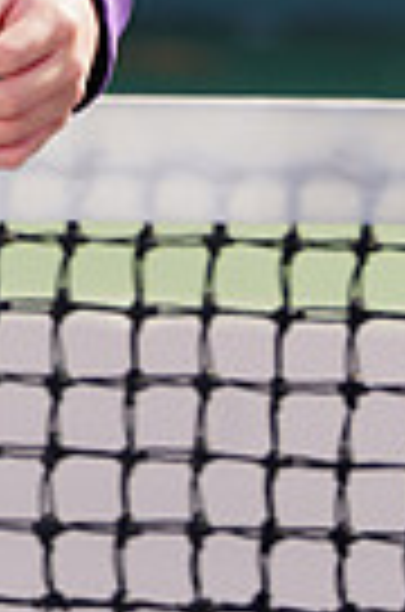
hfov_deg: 1.1
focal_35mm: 1258
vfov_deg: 1.6
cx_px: -326
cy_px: -603
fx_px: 21336
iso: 100
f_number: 8
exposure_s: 1/250
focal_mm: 294
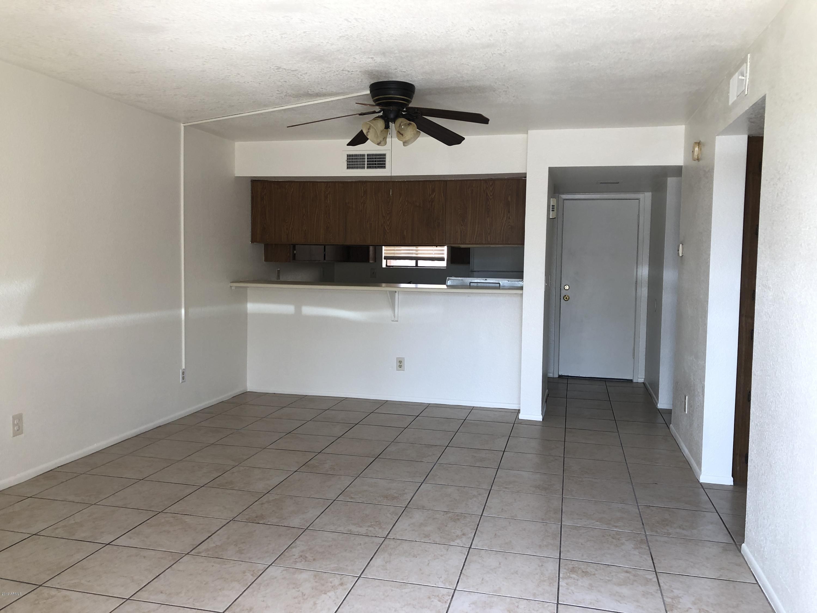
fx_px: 661
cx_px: 408
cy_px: 306
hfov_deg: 63.4
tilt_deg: -6.2
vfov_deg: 49.7
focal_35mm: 28
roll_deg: -0.9
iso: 20
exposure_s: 1/40
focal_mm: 3.99
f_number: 1.8
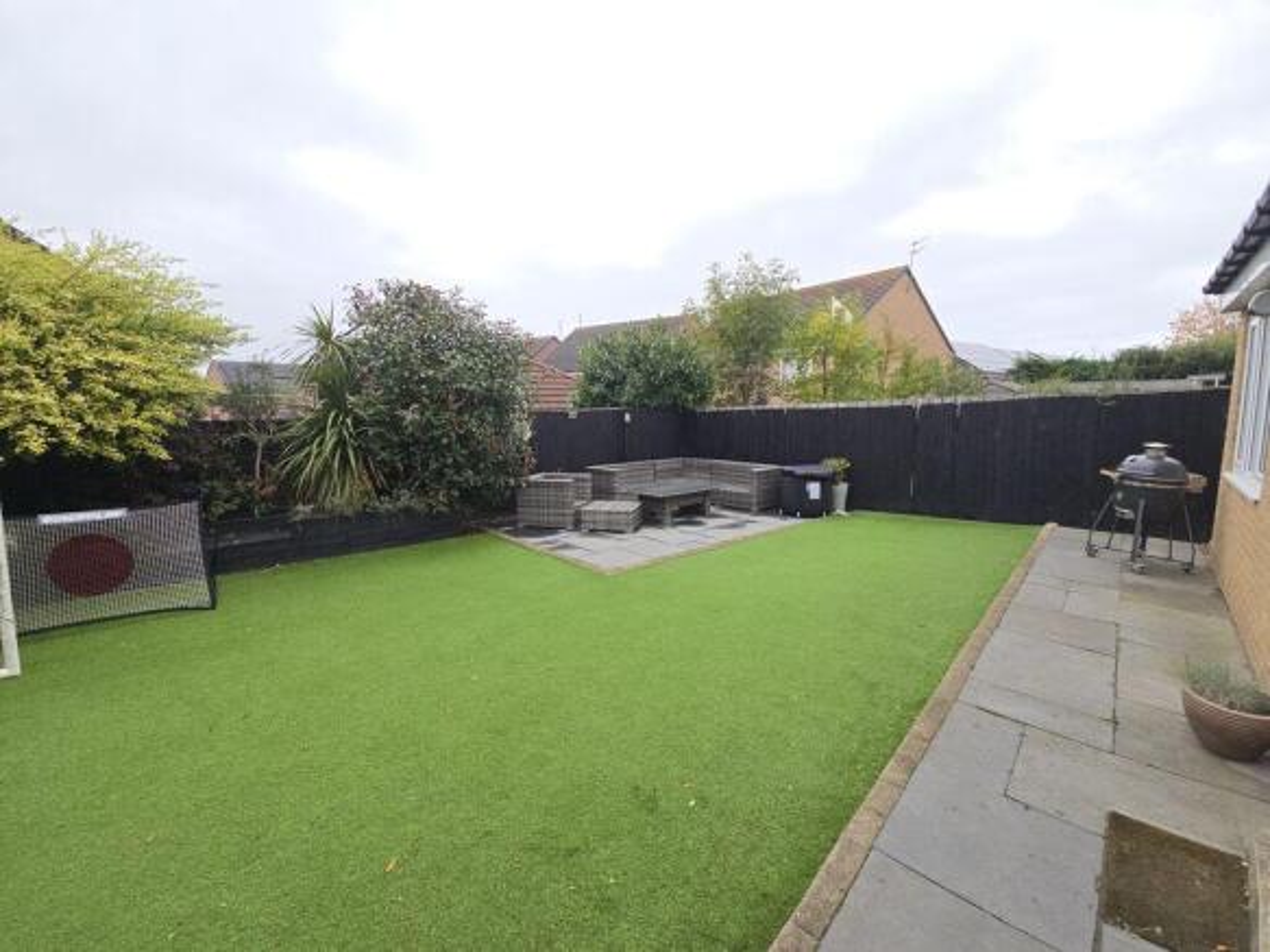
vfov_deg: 89.9
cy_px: 476
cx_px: 635
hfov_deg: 106.2
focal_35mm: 13
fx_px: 477
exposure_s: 1/100
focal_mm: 2.2
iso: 50
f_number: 2.2
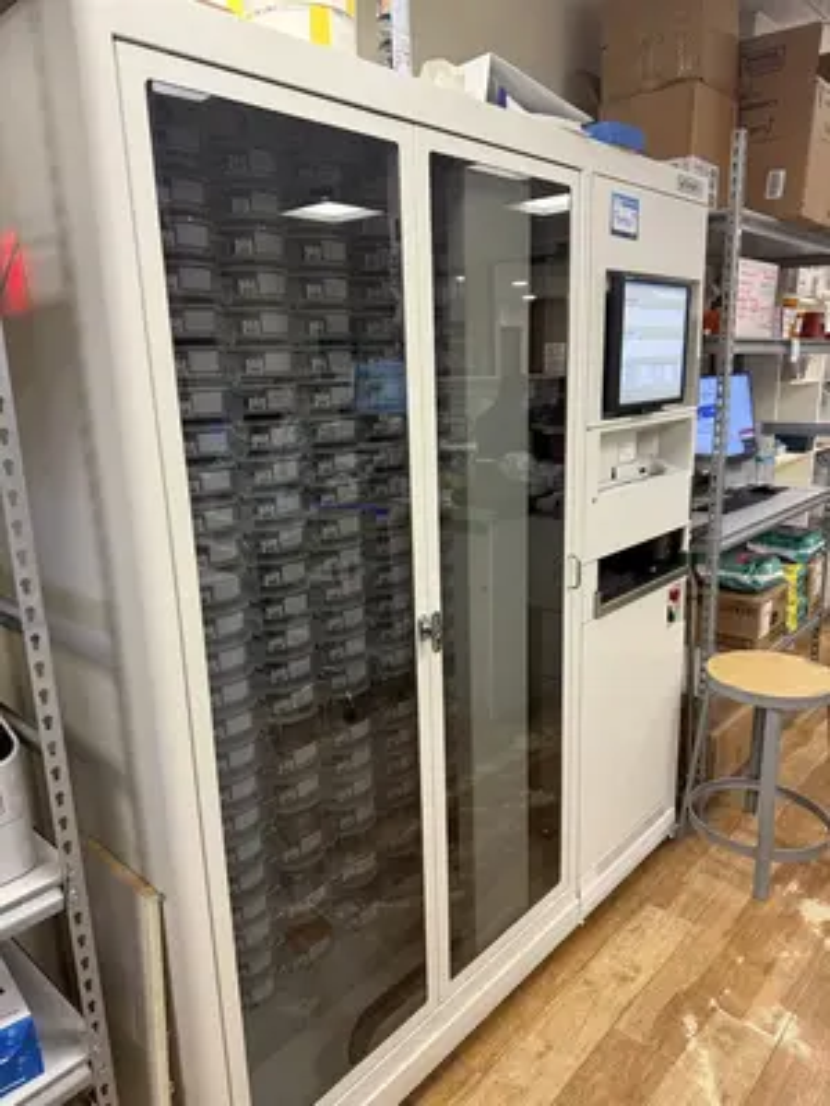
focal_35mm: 24
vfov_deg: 71.6
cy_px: 553
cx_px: 415
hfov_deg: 56.8
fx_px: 767
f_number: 1.8
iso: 250
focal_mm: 6.8
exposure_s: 1/60
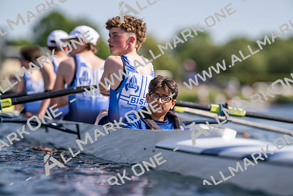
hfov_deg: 15.2
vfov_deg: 10.2
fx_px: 1099
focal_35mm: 135
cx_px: 146
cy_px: 98
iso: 64
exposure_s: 1/4000
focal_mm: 135
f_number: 1.8
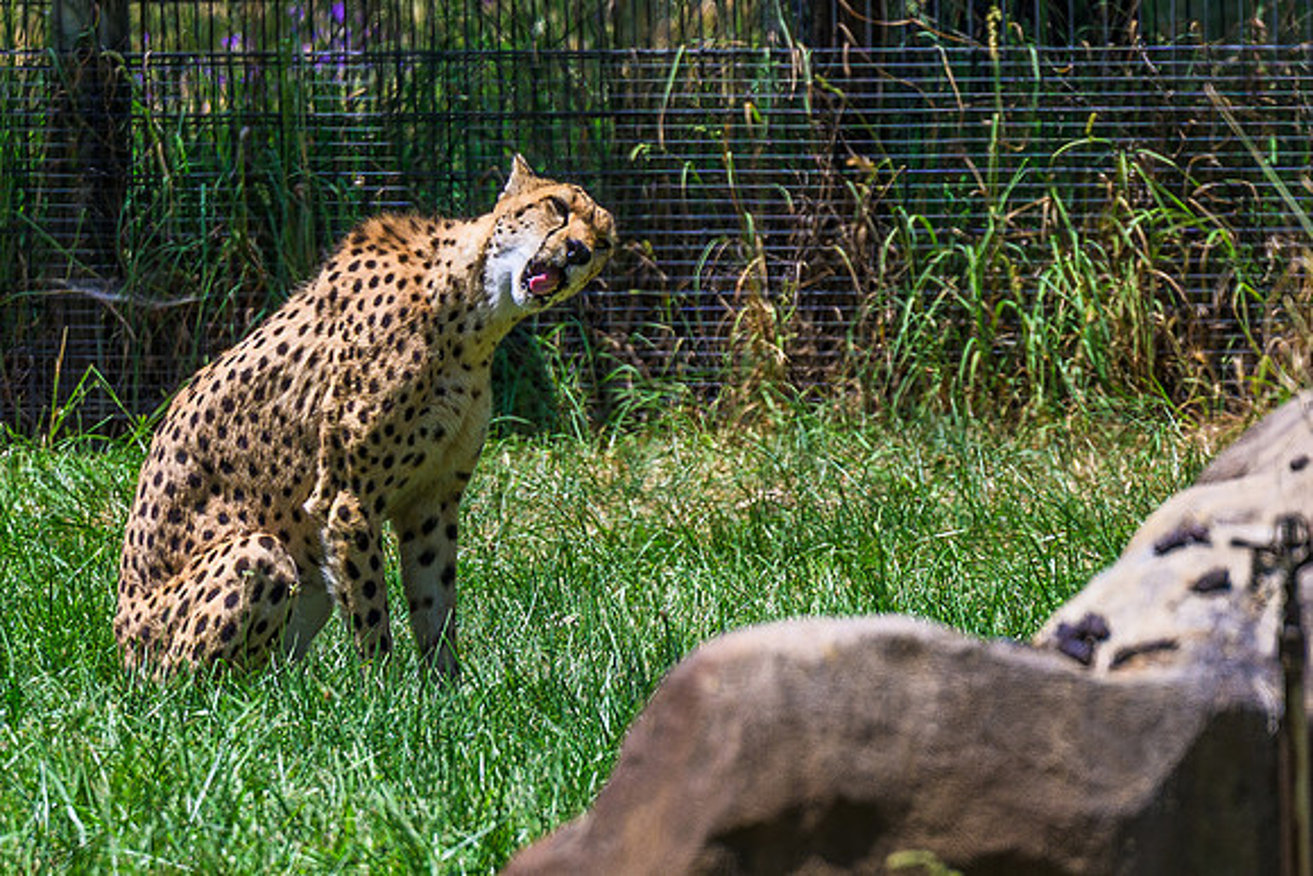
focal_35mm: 667
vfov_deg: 2.1
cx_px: 431
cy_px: 682
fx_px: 24337
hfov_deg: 3.1
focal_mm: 200
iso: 100
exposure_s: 1/1250
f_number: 2.8
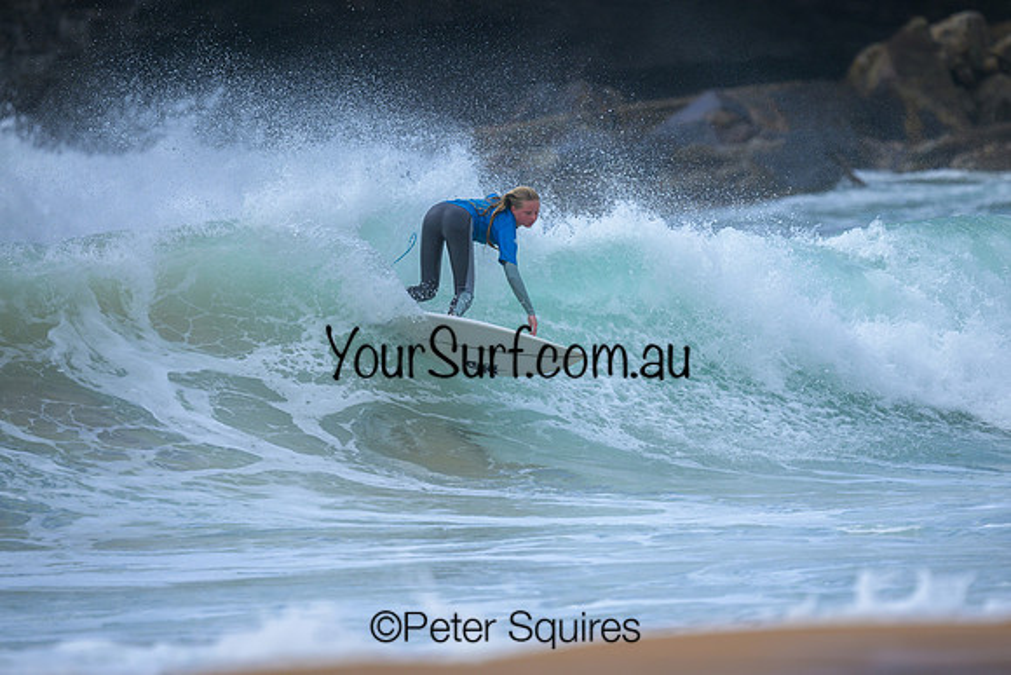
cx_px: 506
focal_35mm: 800
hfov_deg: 2.6
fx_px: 22471
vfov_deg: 1.7
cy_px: 338
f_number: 6.3
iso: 320
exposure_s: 1/2000
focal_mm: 800
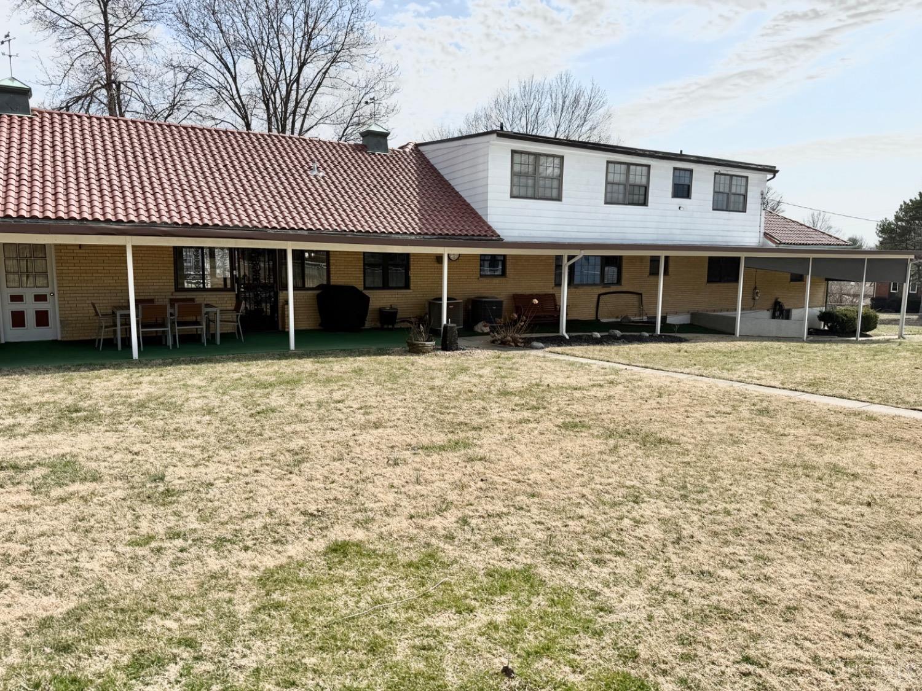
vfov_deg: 56.8
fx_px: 639
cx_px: 461
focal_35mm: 24
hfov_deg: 71.6
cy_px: 346
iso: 80
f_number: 1.78
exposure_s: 1/6173
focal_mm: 6.76
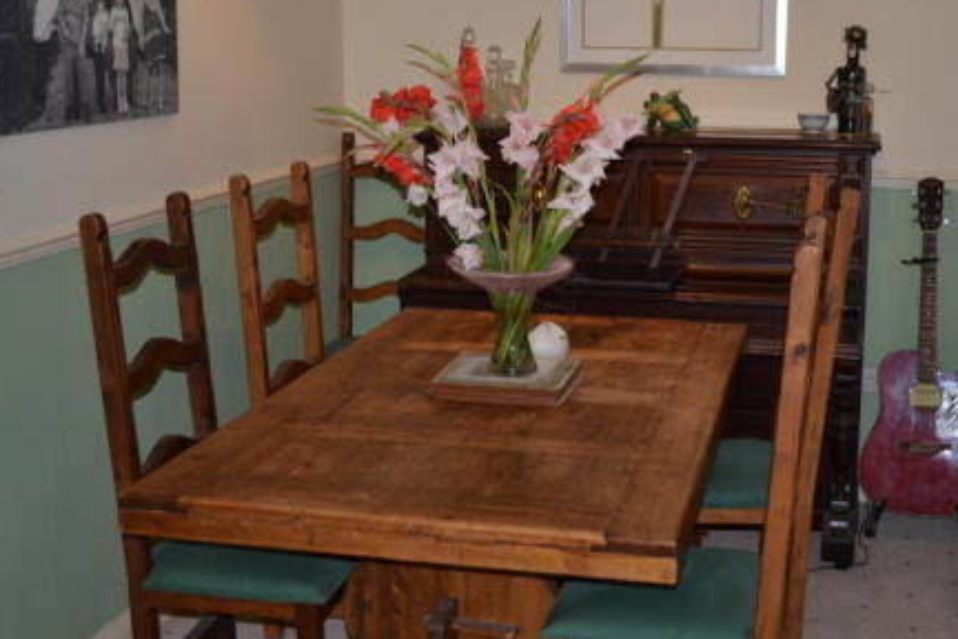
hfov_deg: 39.4
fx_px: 1330
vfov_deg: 26.9
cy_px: 258
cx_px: 571
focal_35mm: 50
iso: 100
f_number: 3.8
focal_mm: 22
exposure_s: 1/60
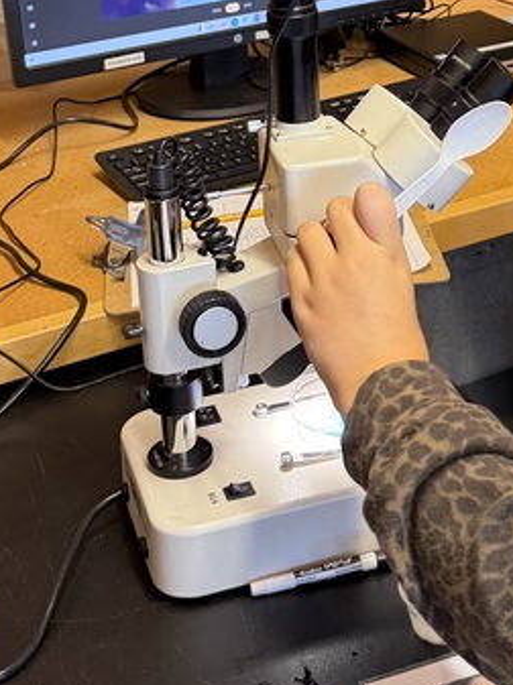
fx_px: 1445
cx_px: 370
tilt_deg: -15.1
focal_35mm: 73
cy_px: 30
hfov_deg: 20.0
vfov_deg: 25.6
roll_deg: +2.7
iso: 320
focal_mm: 6.76
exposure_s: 1/60
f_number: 1.78
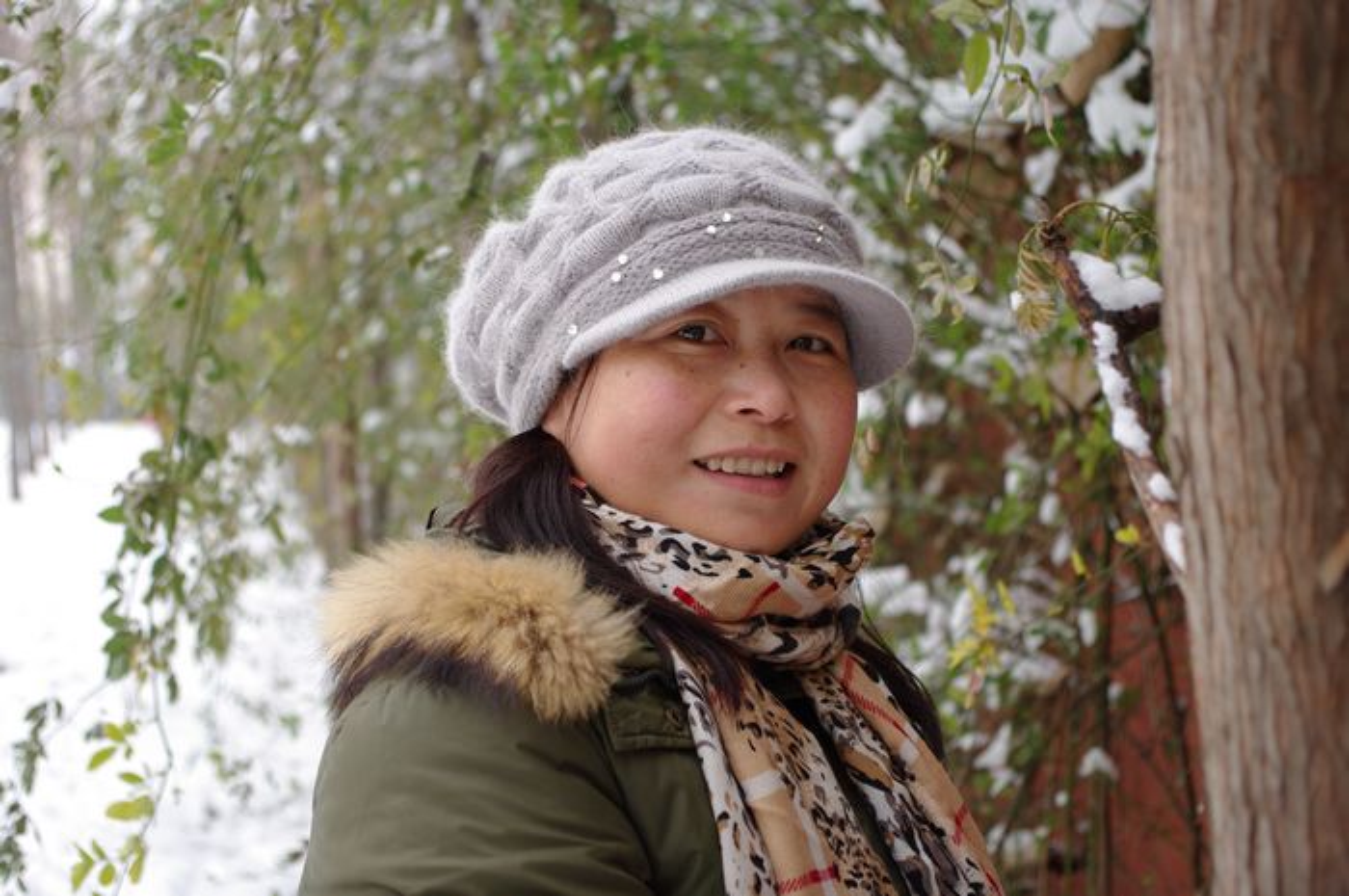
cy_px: 448
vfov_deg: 20.1
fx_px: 2526
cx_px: 674
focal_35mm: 68
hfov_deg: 29.9
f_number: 4
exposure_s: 1/125
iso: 200
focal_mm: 45
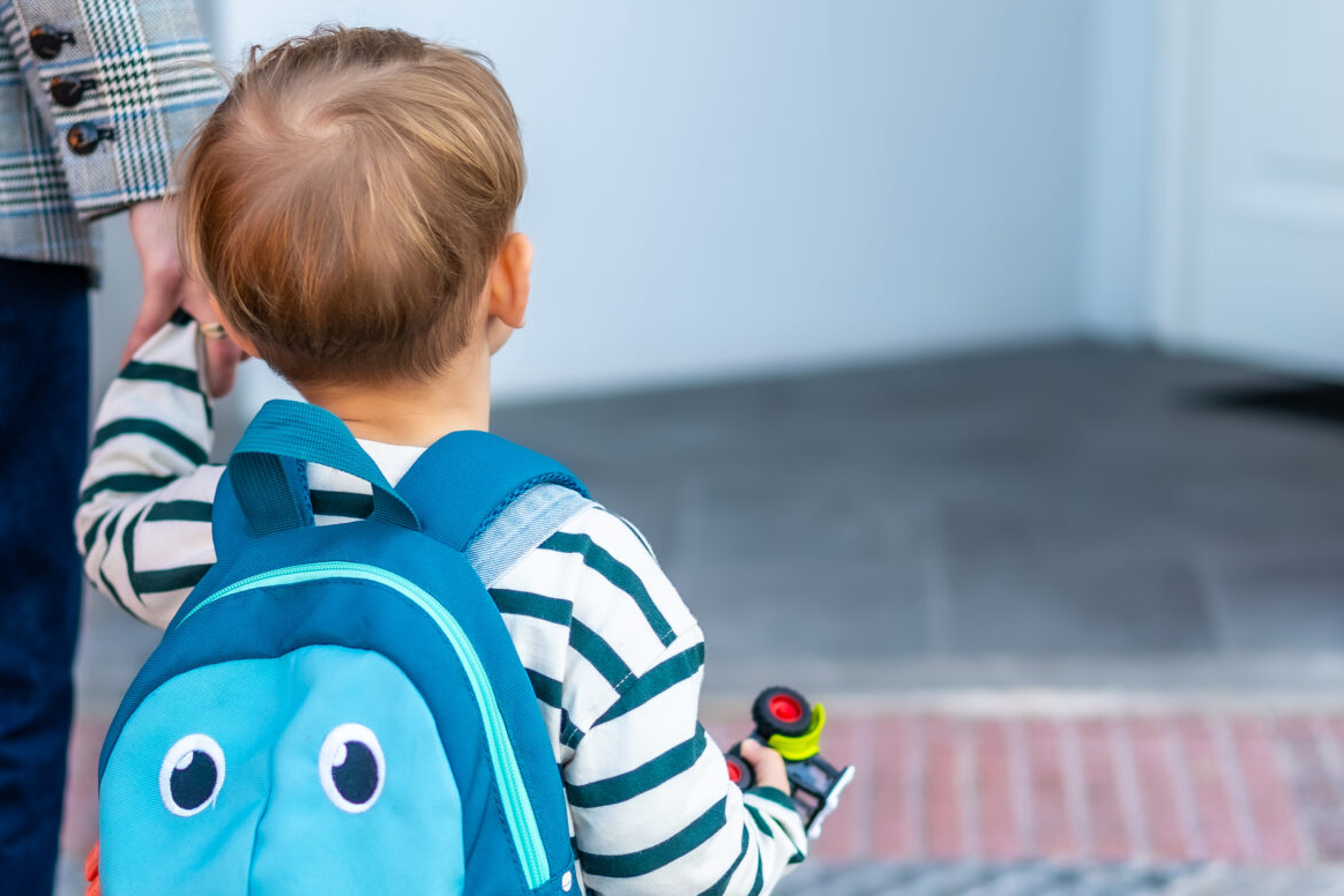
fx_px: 2874
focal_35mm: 77
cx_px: 533
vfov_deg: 17.7
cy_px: 596
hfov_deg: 26.3
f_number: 1.4
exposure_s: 1/400
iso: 100
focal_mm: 35
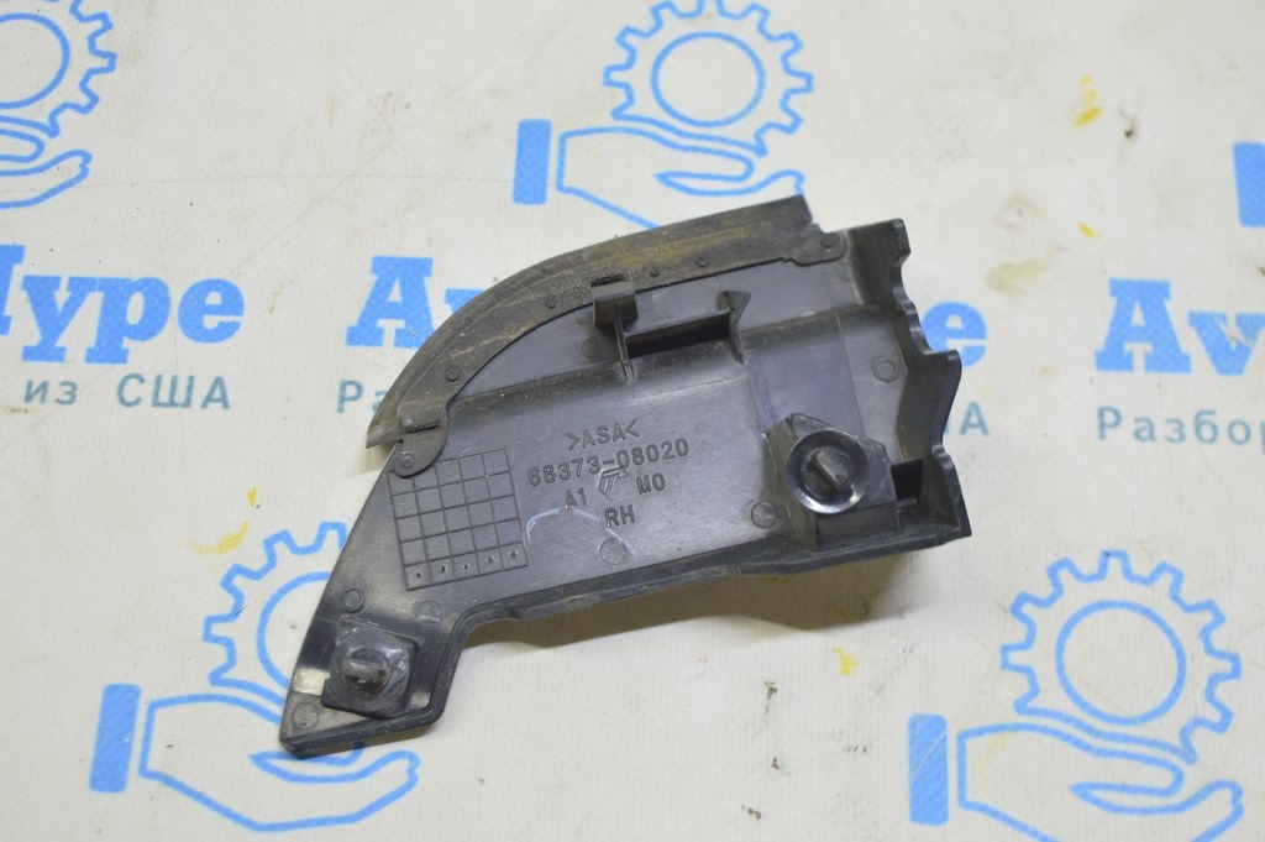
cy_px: 421
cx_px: 632
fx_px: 2001
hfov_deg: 35.1
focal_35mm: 57
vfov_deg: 23.7
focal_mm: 38
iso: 400
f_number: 5.6
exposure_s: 1/20
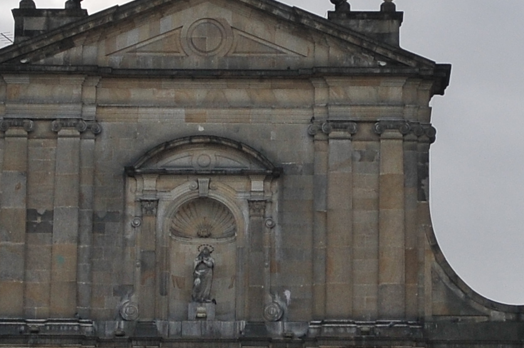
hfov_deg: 10.3
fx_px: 2907
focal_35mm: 200
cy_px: 206
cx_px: 359
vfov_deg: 6.8
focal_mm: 26
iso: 320
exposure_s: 1/500
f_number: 4
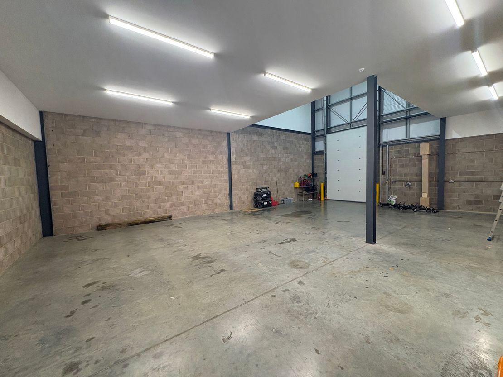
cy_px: 188
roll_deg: +2.2
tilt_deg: -2.8
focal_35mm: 14
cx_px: 252
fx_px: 203
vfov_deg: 85.7
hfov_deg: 102.1
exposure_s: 1/100
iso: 320
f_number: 2.2
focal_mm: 2.22
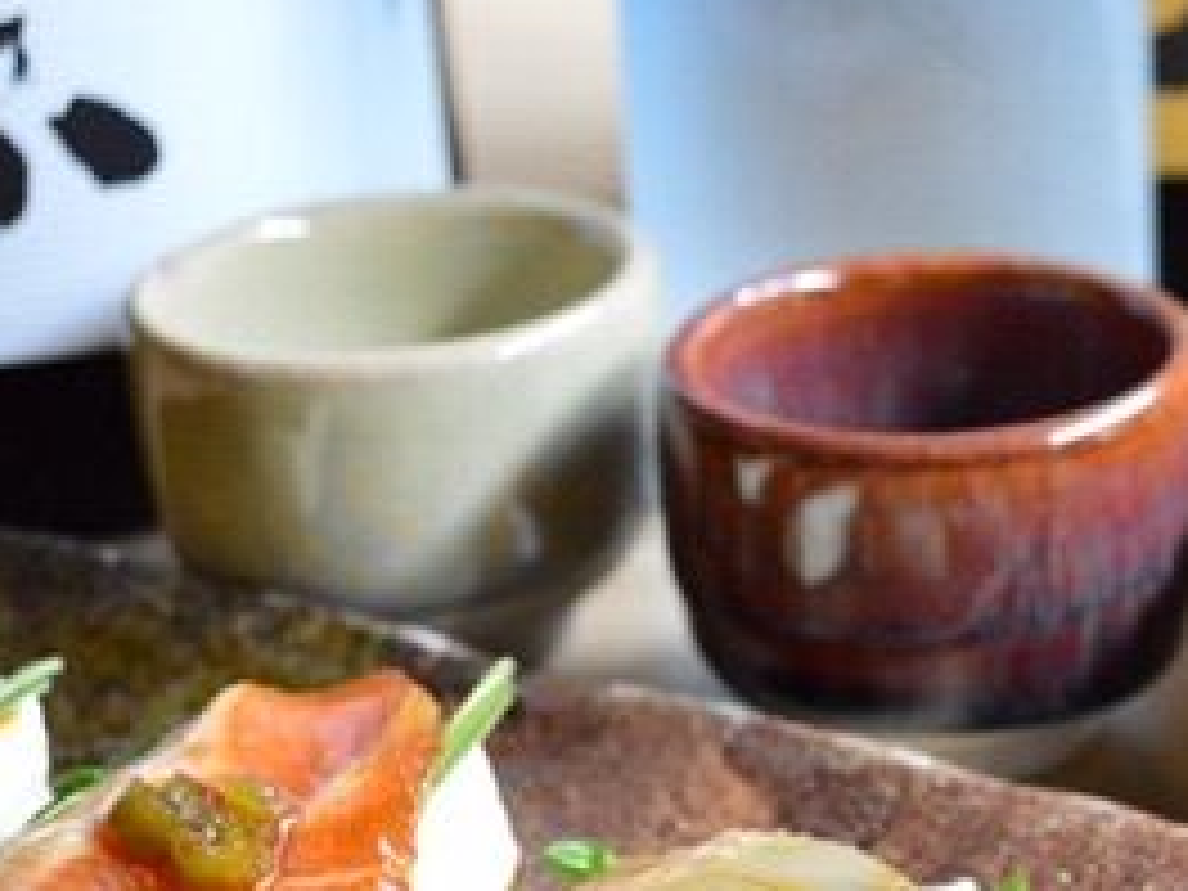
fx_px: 3123
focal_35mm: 91
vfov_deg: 16.1
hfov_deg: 20.8
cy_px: 702
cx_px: 1210
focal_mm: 26
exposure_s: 1/80
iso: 3200
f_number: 4.2
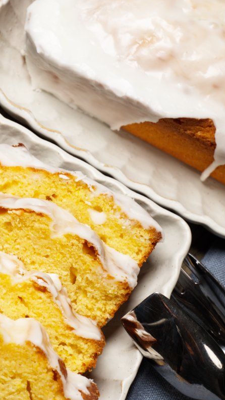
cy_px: 199
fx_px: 1176
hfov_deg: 10.9
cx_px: 20
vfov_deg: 19.3
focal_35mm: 111
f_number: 9
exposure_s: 1/80
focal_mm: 70
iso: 100
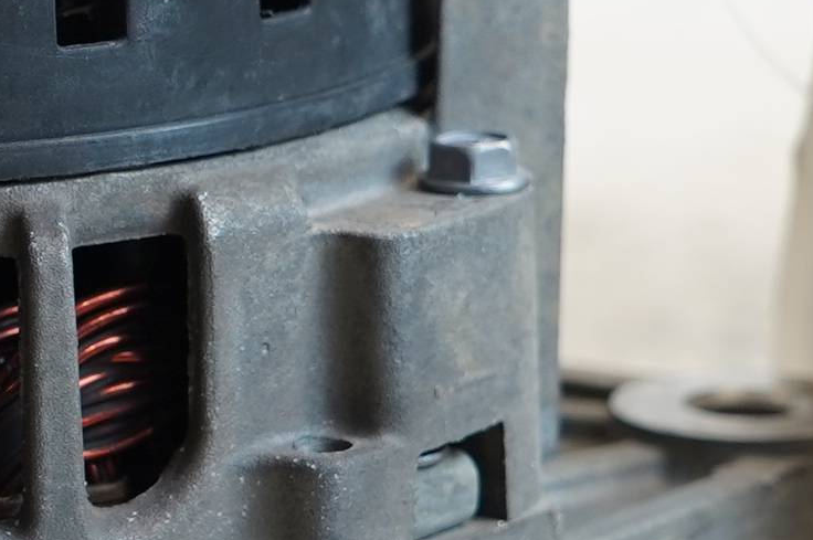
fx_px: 4151
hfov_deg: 11.0
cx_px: -200
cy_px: 403
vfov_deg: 7.4
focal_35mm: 184
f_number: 4
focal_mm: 30
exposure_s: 1/60
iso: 400
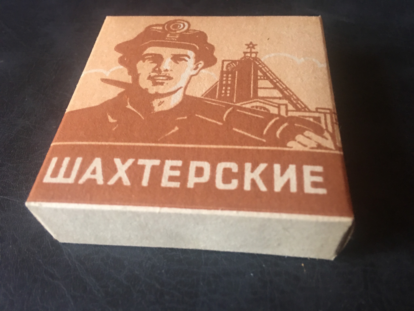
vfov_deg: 48.2
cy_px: 156
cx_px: 207
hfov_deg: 61.7
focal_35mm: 29
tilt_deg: -51.6
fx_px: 347
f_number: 2.2
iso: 80
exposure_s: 1/10
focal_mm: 4.15
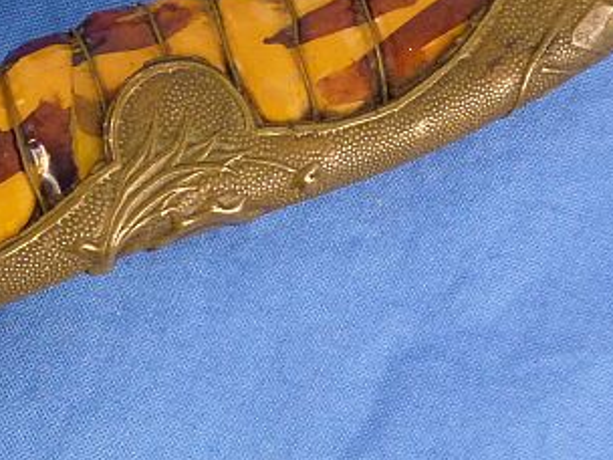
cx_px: 28
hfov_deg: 15.1
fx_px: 2284
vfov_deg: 11.5
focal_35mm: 129
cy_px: 165
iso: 320
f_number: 4.1
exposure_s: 1/80
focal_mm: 8.7
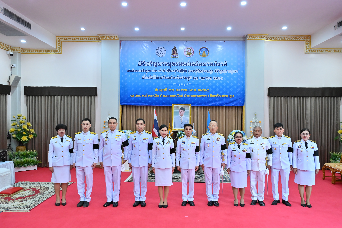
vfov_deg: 45.0
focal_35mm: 29
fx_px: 275
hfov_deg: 63.7
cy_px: 114
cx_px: 171
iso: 2500
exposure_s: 1/125
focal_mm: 29
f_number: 4
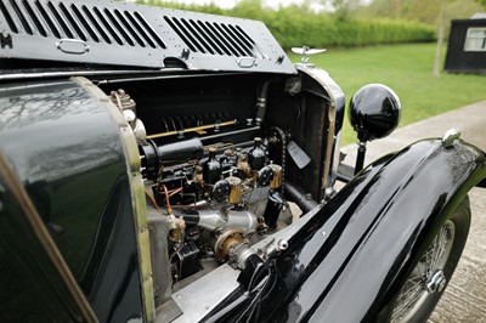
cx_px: 243
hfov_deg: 73.8
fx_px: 324
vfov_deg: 53.1
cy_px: 162
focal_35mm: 24
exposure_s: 1/1250
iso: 200
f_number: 1.4
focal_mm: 24
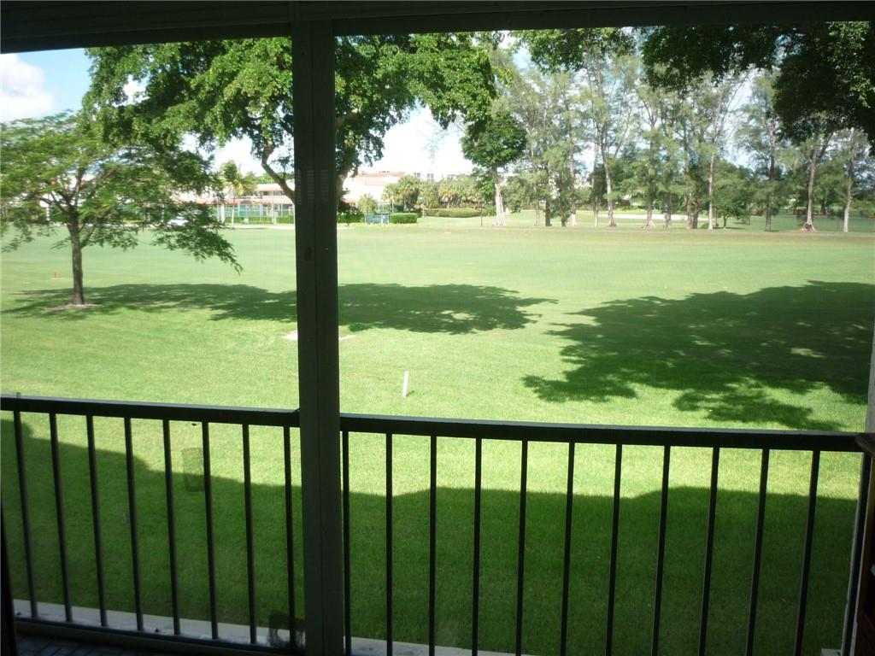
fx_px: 809
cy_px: 328
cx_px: 438
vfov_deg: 44.2
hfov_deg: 56.8
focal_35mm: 32
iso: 100
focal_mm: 5.2
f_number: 4
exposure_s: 1/160
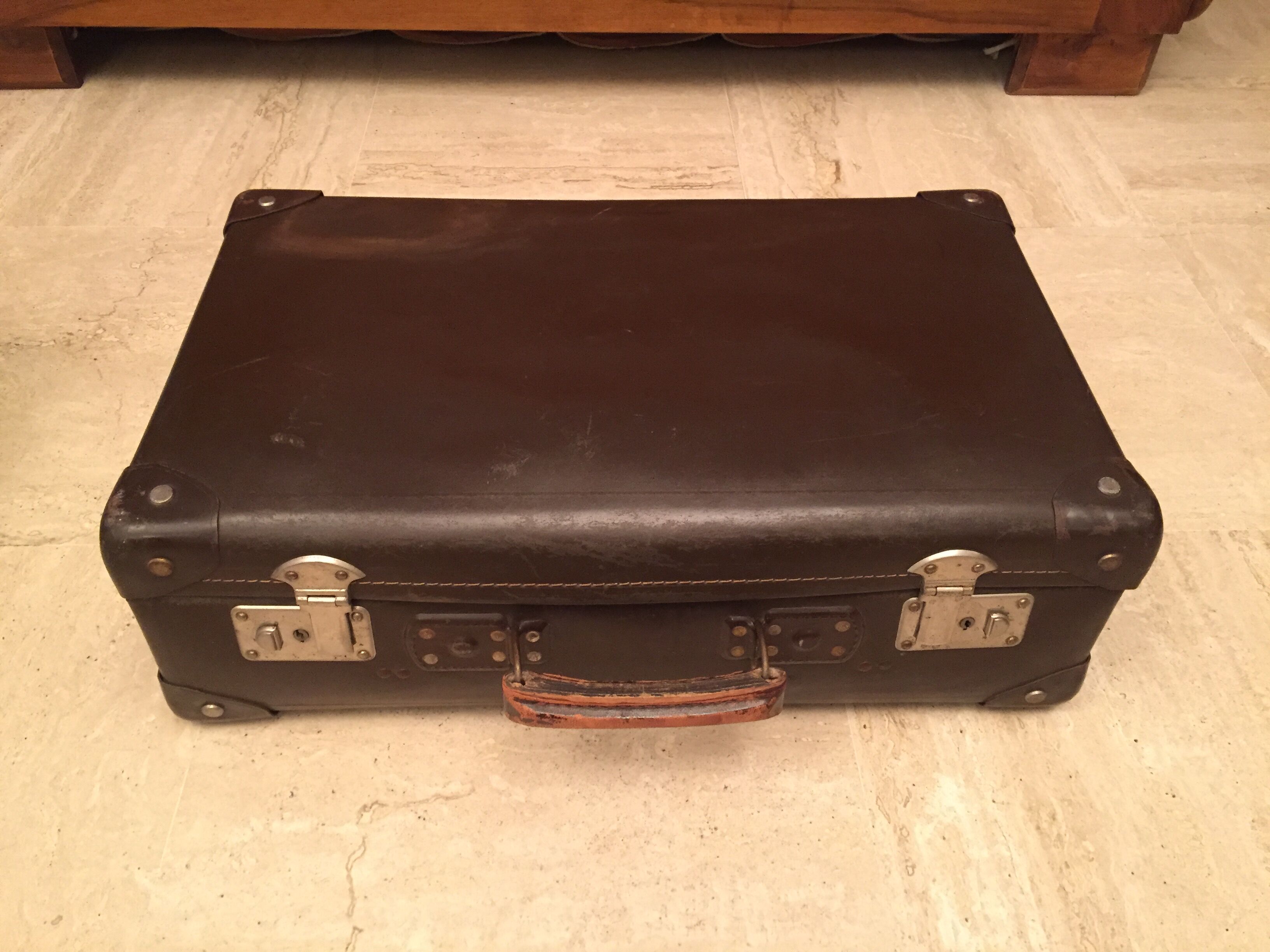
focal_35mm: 29
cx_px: 635
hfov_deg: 61.7
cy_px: 476
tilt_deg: -45.4
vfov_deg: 48.2
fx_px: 1064
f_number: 2.2
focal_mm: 4.15
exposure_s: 1/25
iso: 250
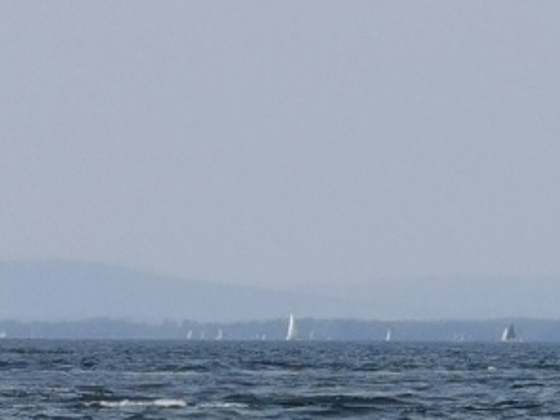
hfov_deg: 4.8
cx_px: 1169
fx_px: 6598
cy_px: 146
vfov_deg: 3.6
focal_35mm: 408
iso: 50
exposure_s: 1/4785
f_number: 1.6
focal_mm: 5.56
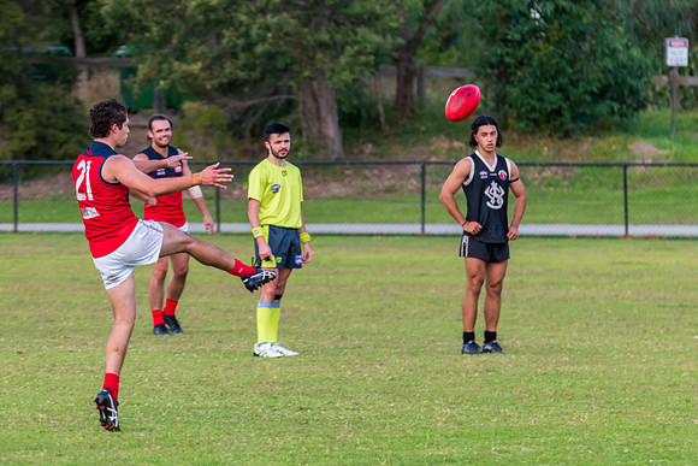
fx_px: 7767
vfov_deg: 3.4
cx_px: 349
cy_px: 254
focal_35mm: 401
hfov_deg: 5.1
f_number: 5.6
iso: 800
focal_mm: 280
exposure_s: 1/1250
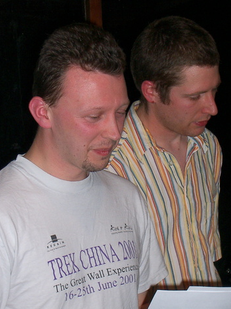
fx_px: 829
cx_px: 100
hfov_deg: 15.9
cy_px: 161
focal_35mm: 93
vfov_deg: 21.1
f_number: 3.9
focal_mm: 12.2
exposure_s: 1/40
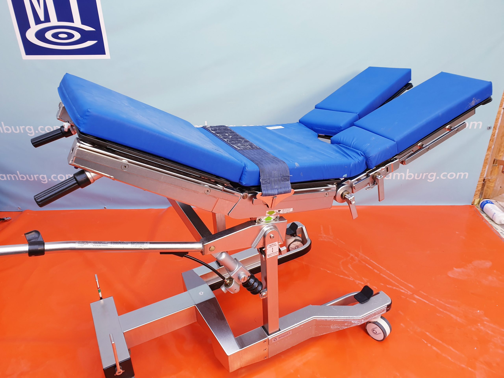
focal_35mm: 26
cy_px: 189
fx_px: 379
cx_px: 252
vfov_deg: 53.1
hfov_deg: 67.3
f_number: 2.4
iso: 64
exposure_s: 1/100
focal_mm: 4.3
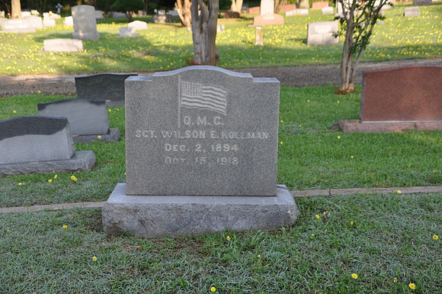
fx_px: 699
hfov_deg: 35.1
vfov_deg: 23.7
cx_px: 221
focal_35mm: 57
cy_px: 147
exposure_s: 1/125
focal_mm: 38
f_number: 5.6
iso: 200
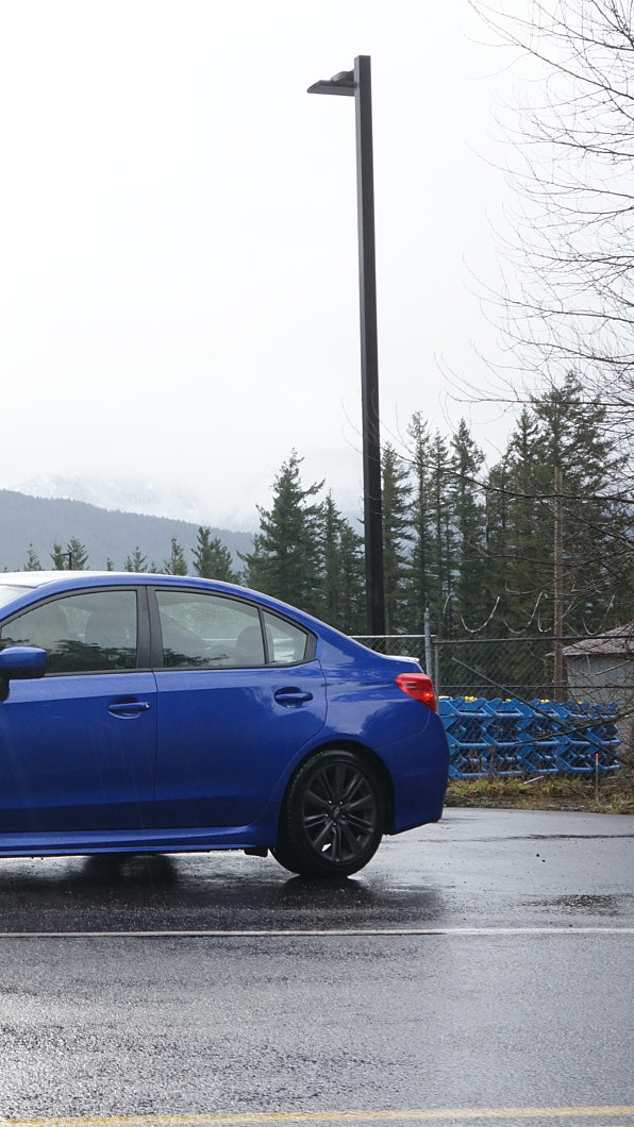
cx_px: -95
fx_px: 2033
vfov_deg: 31.0
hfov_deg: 17.1
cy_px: 564
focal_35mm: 68
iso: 800
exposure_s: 1/40
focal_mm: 43
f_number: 20
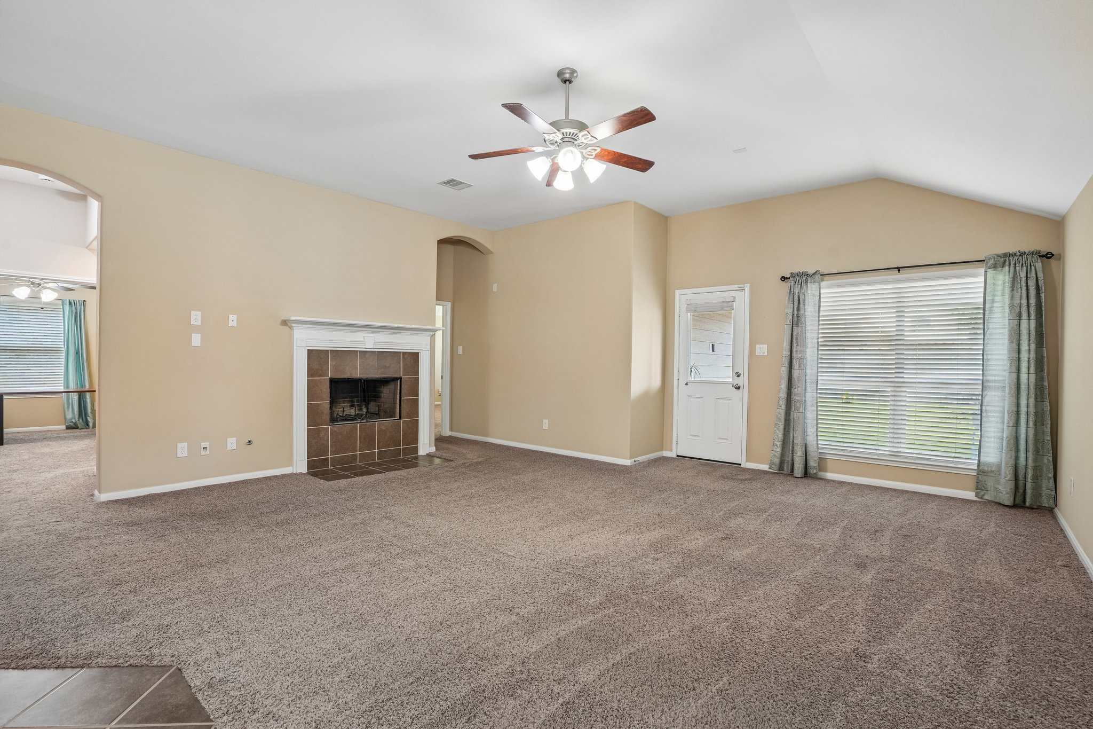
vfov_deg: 73.7
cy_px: 364
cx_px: 546
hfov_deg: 96.7
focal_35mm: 16
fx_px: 486
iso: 400
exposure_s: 1/8
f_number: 8
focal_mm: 16
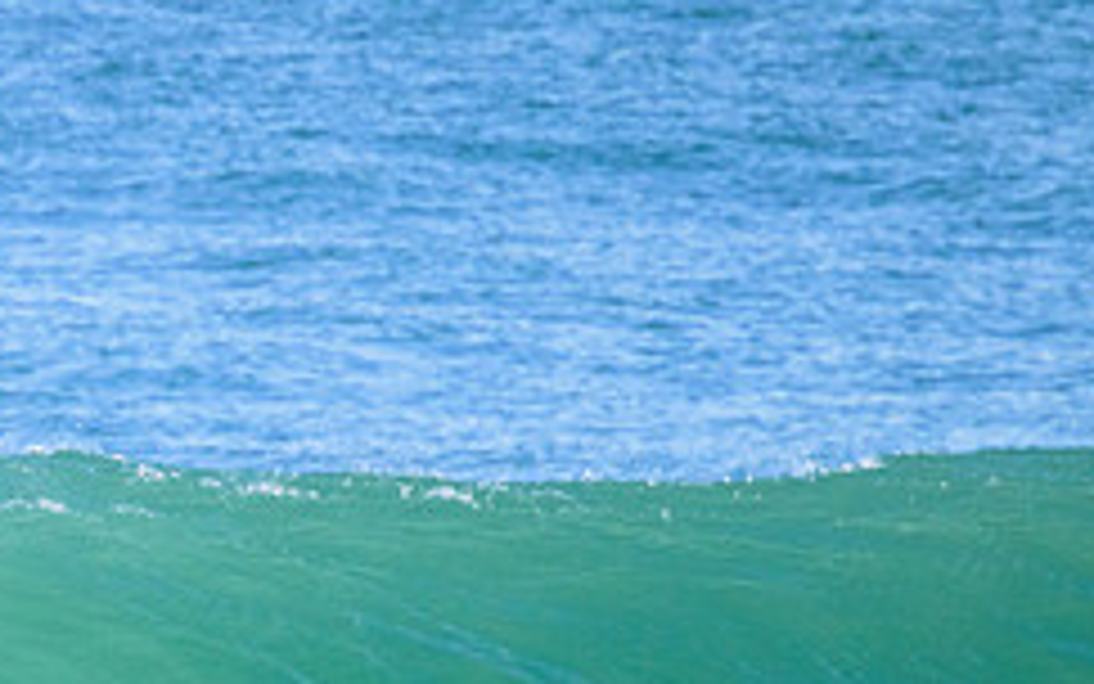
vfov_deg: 0.7
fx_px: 58004
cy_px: 776
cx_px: -167
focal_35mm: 1945
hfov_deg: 1.1
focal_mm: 800
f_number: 11
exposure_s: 1/2000
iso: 2800
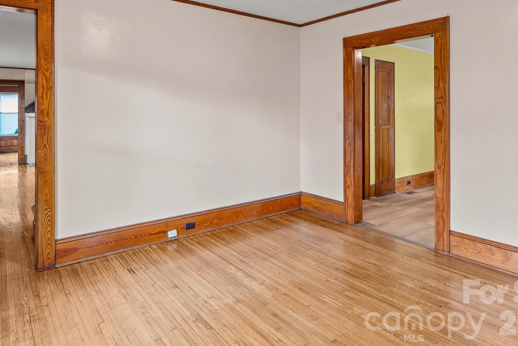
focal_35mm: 22
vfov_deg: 55.8
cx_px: 218
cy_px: 110
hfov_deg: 78.0
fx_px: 317
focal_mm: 16
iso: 100
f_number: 8
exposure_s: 1.6
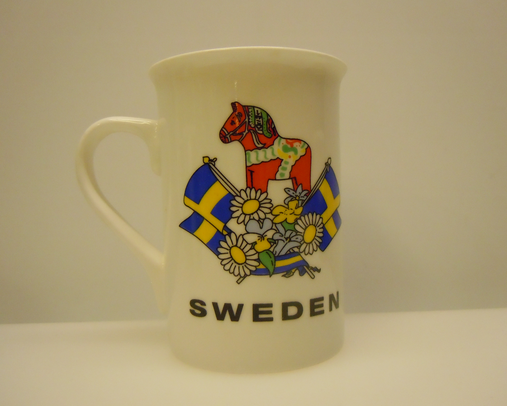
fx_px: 480
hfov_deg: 55.7
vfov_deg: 45.8
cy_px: 205
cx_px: 249
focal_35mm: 32
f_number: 3.5
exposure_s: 1/125
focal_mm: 5.4
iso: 800
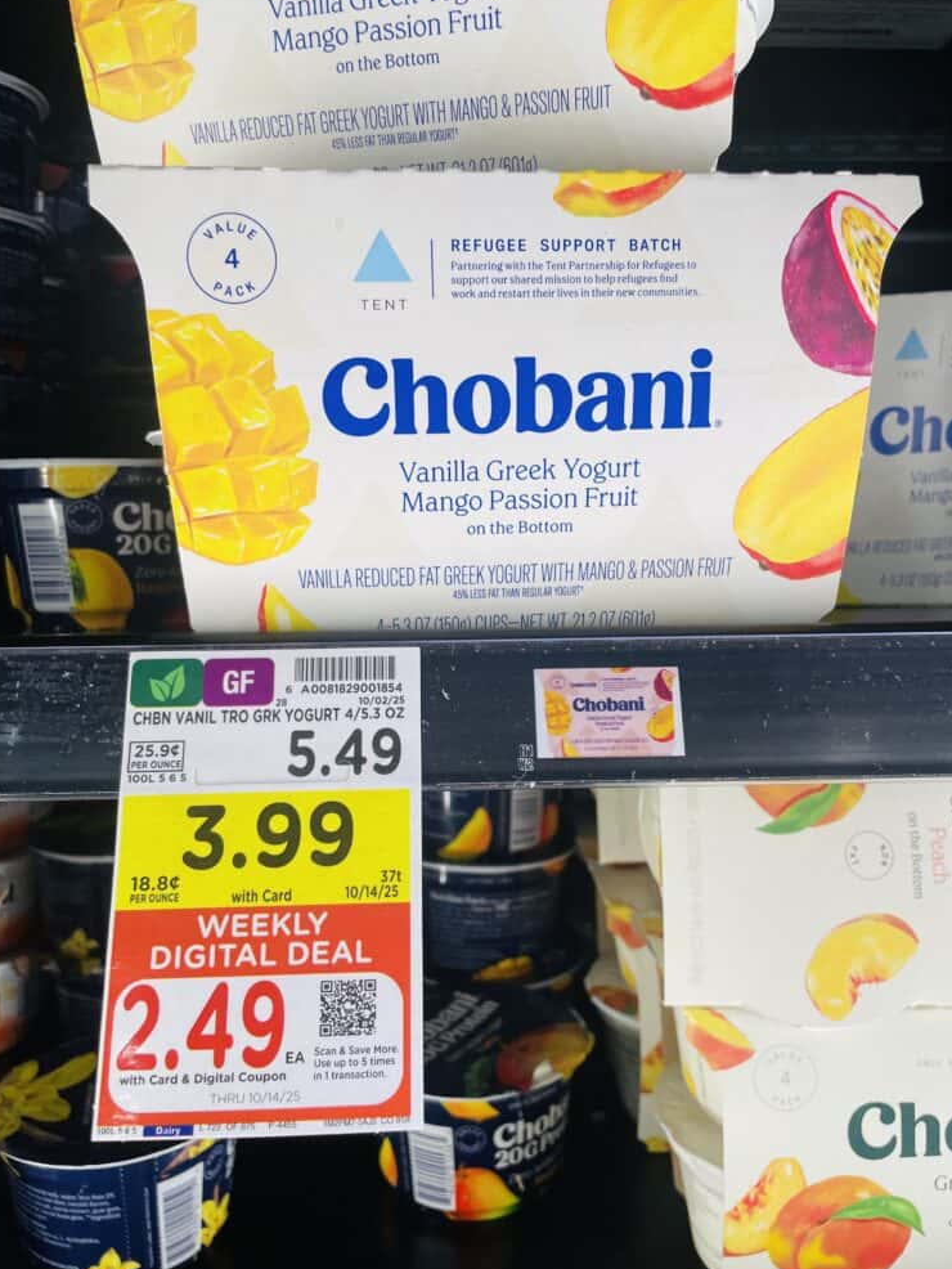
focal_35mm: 27
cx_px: 481
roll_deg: +0.4
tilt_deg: -4.1
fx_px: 990
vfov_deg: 65.3
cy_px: 629
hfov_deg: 51.4
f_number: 1.6
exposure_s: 1/121
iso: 64
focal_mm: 4.2
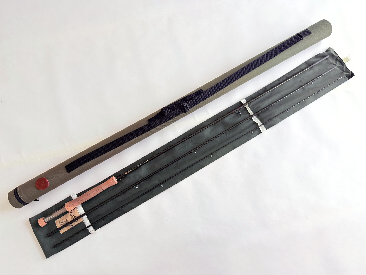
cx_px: 183
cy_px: 138
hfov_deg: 71.6
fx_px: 254
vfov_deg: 56.8
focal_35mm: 24
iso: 200
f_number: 1.78
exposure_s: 1/91
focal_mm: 6.76
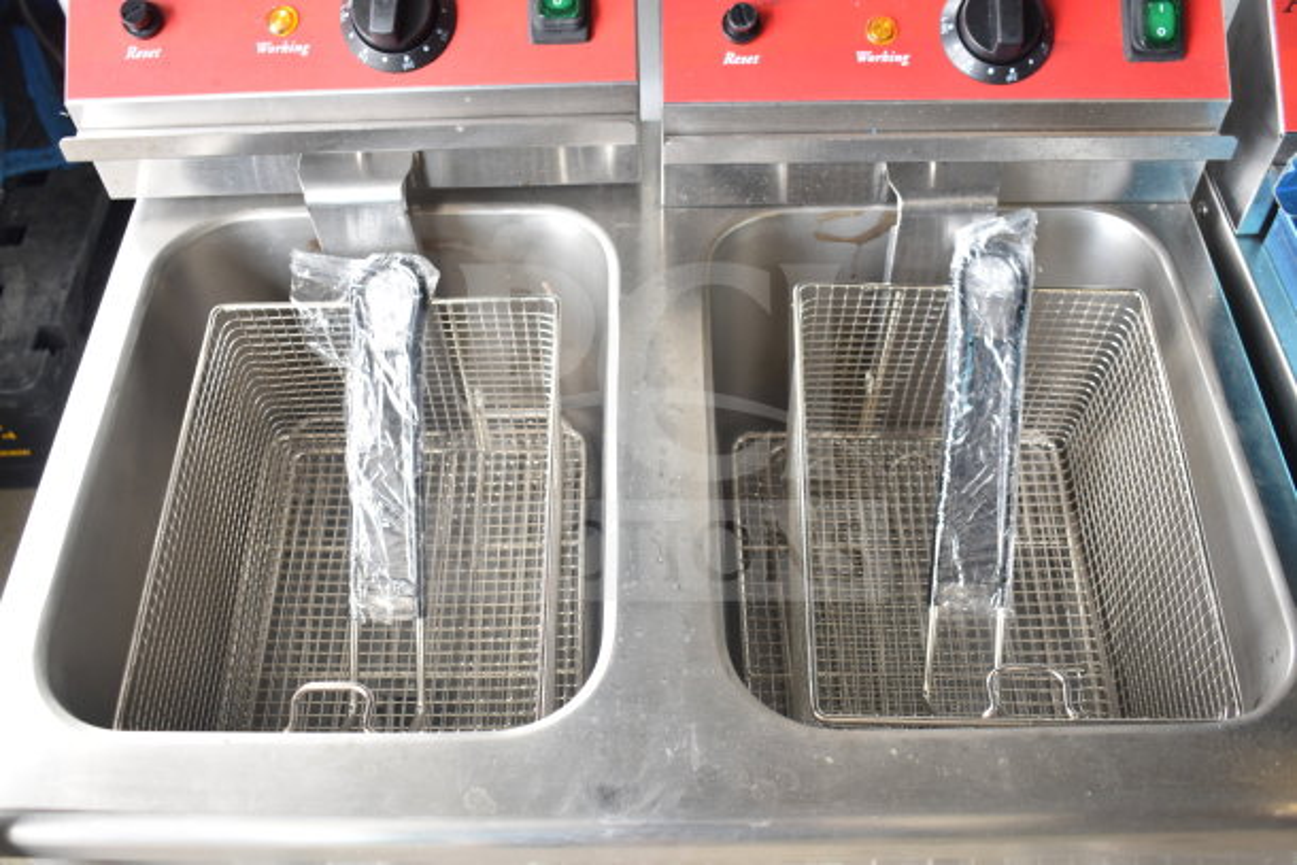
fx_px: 1297
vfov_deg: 36.9
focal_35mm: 36
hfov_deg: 53.1
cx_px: 648
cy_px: 432
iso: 400
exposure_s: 1/40
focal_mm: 24
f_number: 3.8
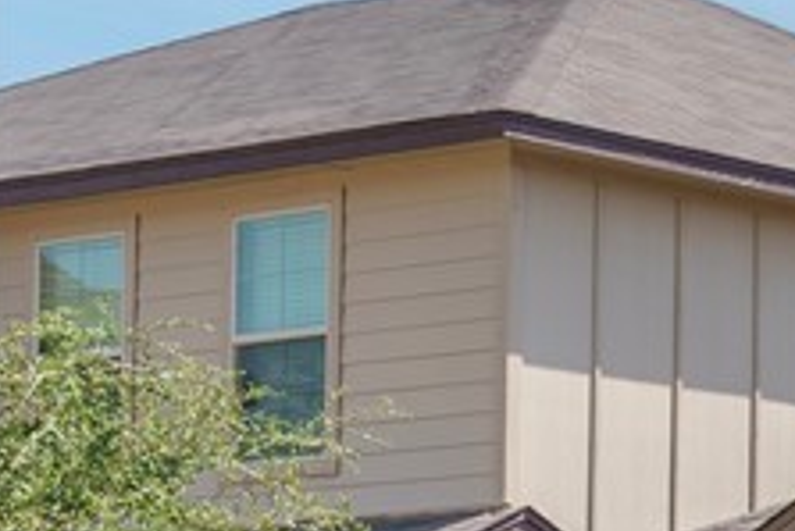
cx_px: 1923
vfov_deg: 7.9
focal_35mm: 170
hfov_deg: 10.4
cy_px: 805
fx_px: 3756
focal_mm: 35
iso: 200
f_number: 10
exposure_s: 1/320
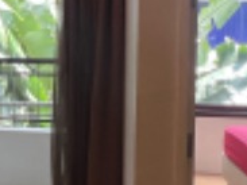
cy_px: 69
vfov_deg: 20.7
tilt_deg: -4.4
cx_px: -62
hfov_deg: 24.4
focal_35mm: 71
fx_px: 506
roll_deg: +1.0
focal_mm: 1.57
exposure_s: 1/100
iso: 125
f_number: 1.8
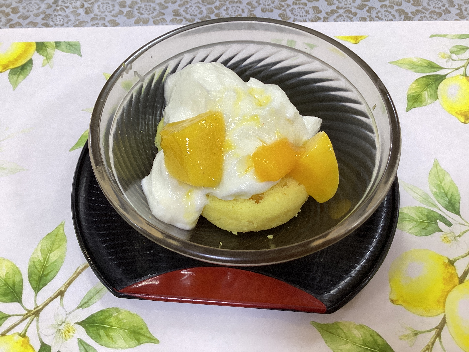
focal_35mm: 31
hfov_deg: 58.4
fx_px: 420
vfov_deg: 45.4
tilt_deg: -59.9
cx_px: 234
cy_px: 176
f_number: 2.4
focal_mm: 3.3
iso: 80
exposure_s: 1/60
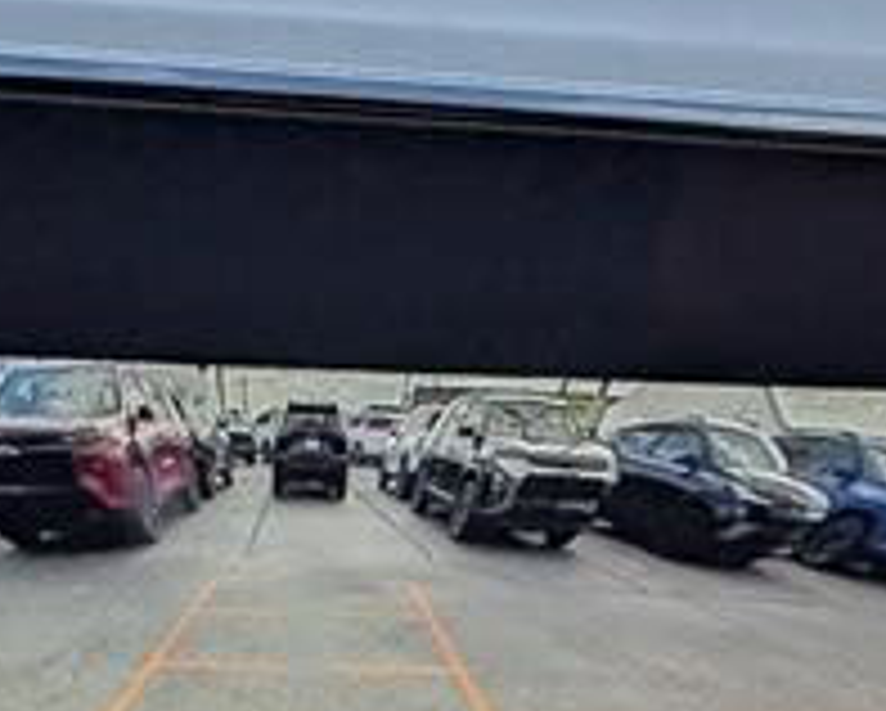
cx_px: 504
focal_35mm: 155
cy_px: 724
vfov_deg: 9.9
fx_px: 4068
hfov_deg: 12.4
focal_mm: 6.9
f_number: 1.68
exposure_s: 1/294
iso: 23
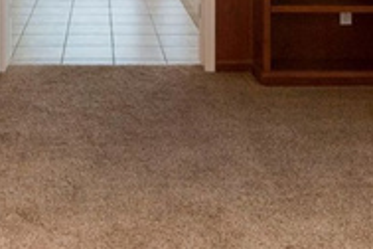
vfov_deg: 19.2
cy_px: -134
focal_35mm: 61
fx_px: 632
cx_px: 107
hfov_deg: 32.4
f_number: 6.3
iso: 200
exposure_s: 1/160
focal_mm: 12
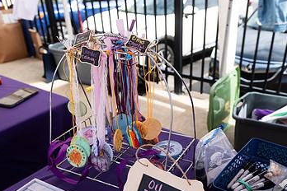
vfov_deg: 32.4
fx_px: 319
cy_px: 157
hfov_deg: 48.2
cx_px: 171
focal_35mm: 40
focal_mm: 24
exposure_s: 1/250
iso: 125
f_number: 5
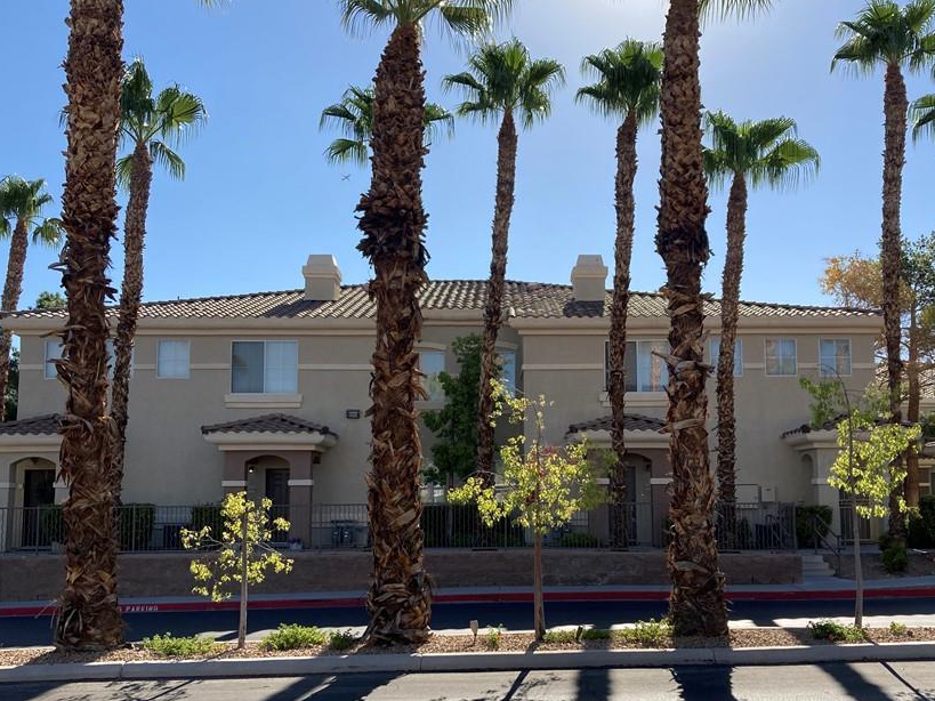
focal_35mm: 35
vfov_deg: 40.6
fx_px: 945
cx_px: 495
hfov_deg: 52.6
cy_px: 410
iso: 20
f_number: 1.8
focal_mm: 3.99
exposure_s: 1/1715
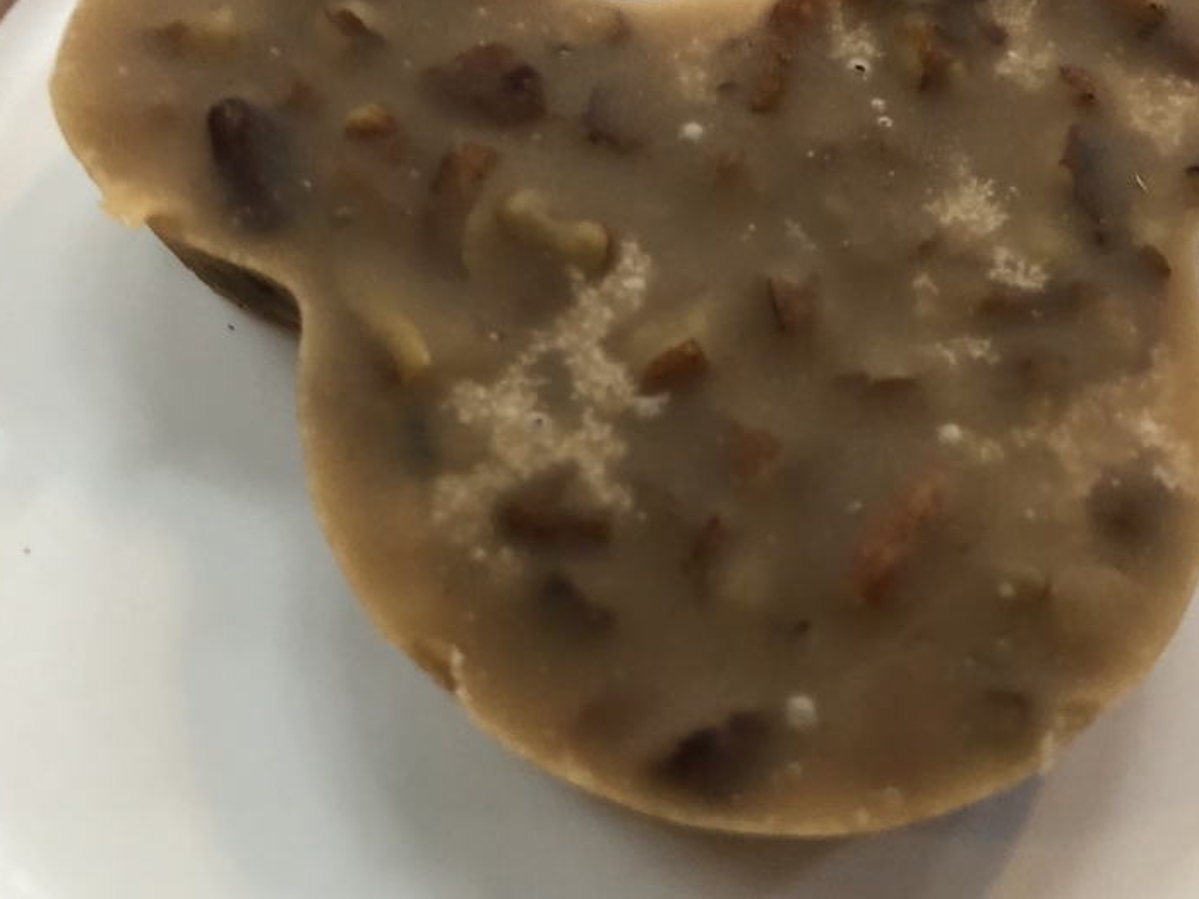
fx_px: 1385
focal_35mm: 40
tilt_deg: -66.1
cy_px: 349
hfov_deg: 46.6
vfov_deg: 35.8
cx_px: 695
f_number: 1.8
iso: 50
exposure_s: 1/15
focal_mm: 3.99
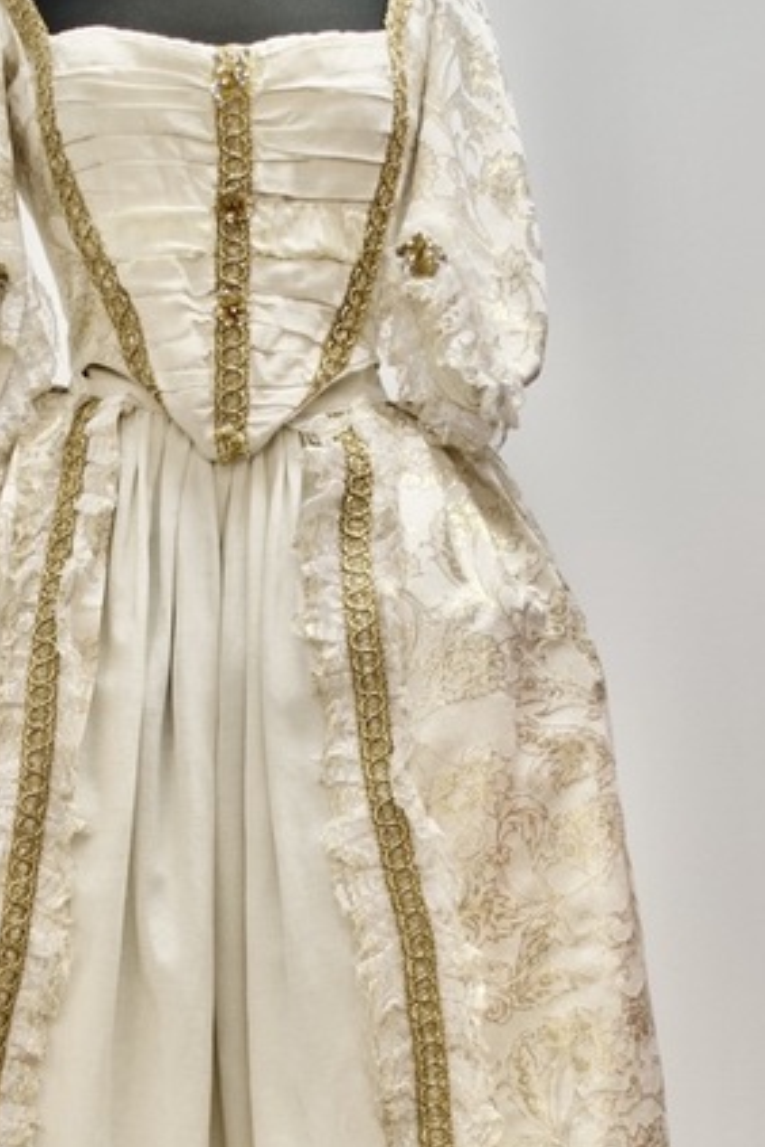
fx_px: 2645
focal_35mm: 83
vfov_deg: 24.1
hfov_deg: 16.4
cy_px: 903
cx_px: 233
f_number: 3.8
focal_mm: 26
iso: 800
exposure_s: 1/160
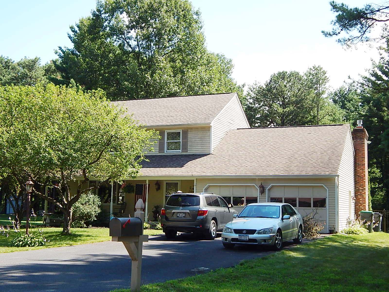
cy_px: 146
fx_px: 551
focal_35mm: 49
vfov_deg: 29.7
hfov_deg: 38.9
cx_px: 194
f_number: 3.7
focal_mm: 8.6
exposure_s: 1/400
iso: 125
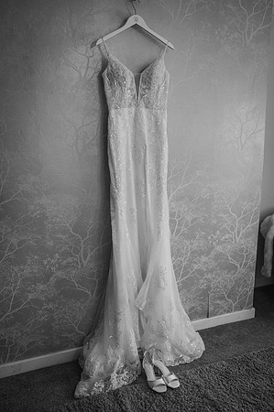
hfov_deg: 37.8
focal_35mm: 35
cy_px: 206
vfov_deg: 54.5
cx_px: 137
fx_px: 400
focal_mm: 35
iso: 720
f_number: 2.8
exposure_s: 1/200
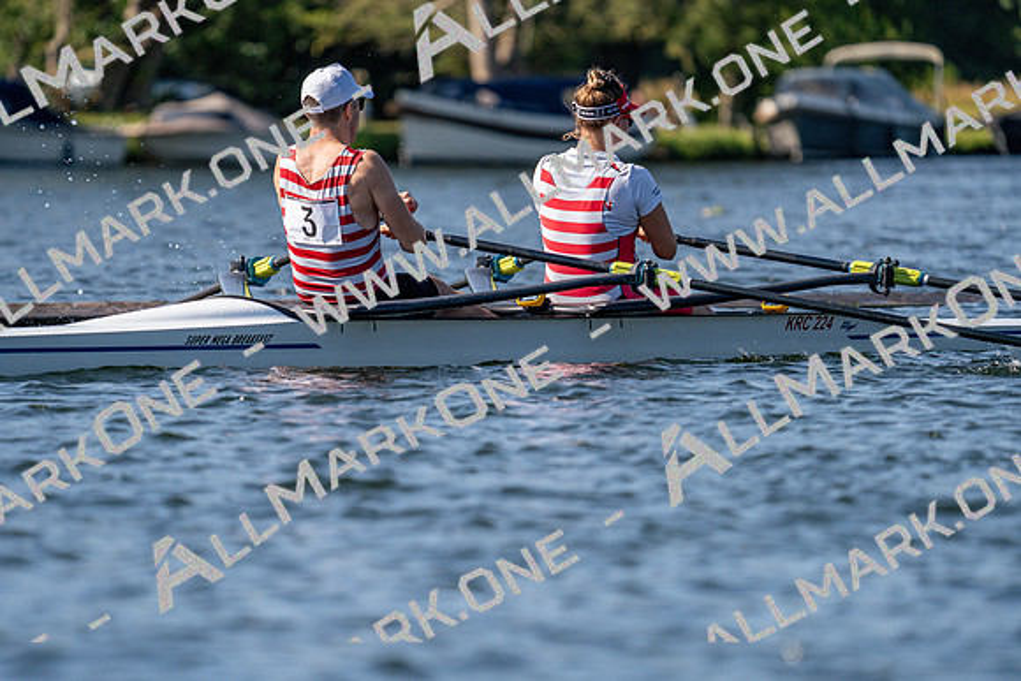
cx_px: 510
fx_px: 10836
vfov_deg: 3.6
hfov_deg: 5.4
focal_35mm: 382
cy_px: 340
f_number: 6.3
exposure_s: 1/1600
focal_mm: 382
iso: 250
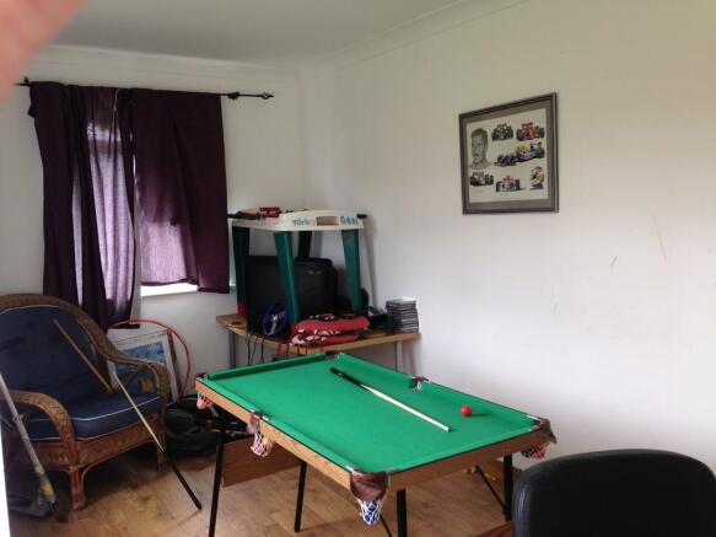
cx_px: 358
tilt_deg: -5.7
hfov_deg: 55.4
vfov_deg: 42.9
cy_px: 268
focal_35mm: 33
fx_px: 682
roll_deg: +1.8
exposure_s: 1/40
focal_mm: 4.12
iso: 50
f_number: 2.4
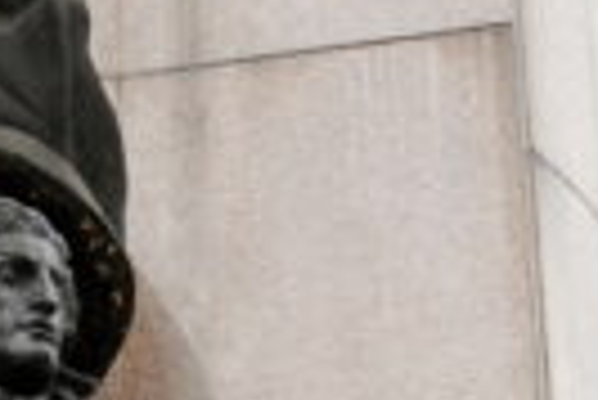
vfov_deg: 8.2
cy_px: 629
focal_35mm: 164
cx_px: 43
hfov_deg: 12.4
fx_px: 2725
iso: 100
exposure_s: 1/30
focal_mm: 29
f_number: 4
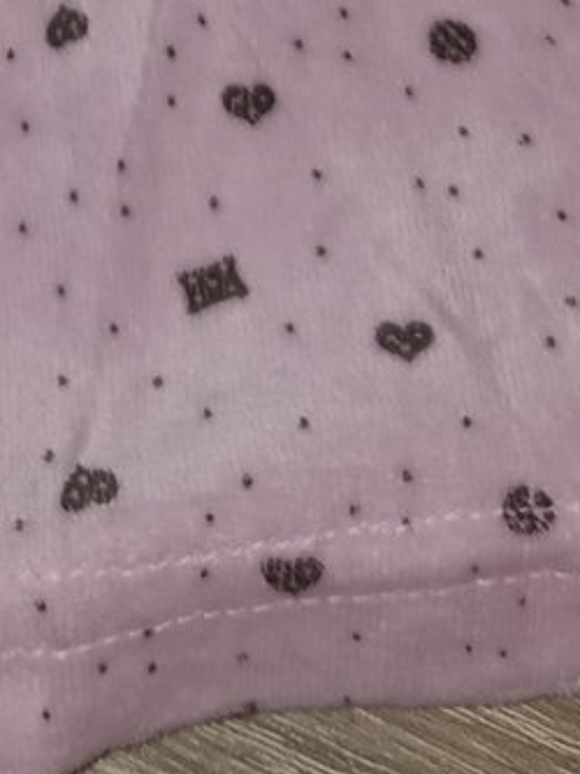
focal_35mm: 114
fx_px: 2550
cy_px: -622
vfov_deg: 15.0
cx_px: -102
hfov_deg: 12.7
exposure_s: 1/46
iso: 100
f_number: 1.8
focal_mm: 5.4
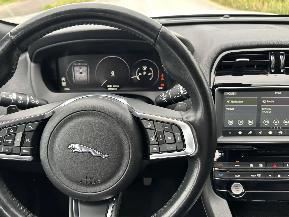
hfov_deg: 63.3
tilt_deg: -26.6
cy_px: 111
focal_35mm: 28
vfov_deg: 49.7
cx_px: 130
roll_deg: -0.6
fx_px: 234
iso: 125
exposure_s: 1/105
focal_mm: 6.86
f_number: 1.78
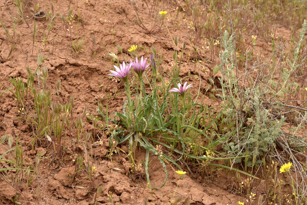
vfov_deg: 16.5
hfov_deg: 24.6
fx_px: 703
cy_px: 102
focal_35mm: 82
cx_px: 154
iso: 250
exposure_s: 1/320
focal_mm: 55
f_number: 10
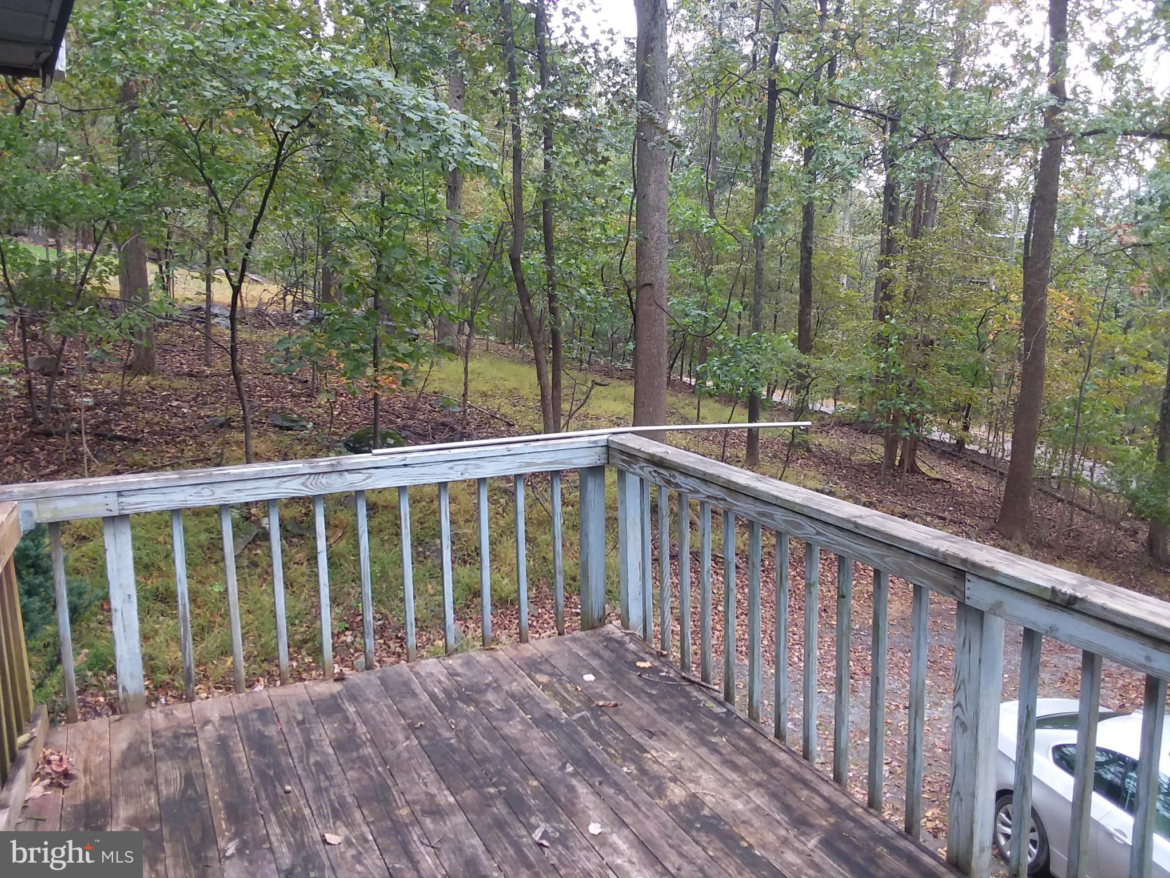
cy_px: 439
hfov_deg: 61.7
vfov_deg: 48.2
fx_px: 980
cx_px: 585
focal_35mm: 29
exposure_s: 1/60
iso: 50
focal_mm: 2.47
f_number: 1.9
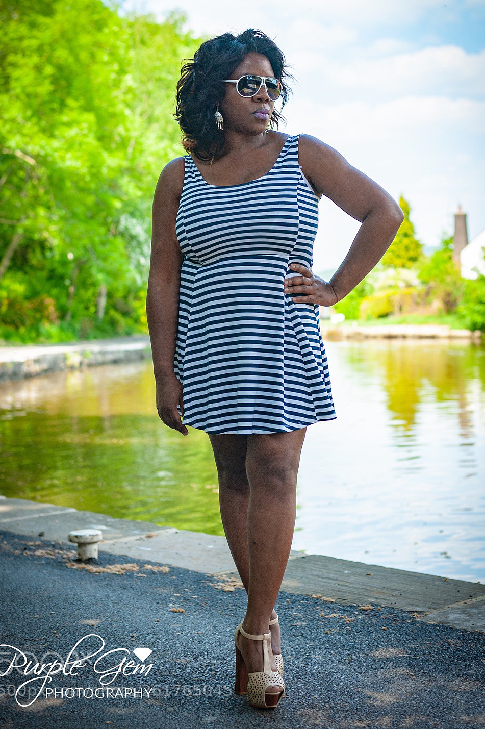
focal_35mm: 56
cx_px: 237
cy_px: 322
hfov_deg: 24.2
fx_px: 1133
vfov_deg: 35.6
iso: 200
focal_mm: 50
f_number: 3.2
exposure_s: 1/1000
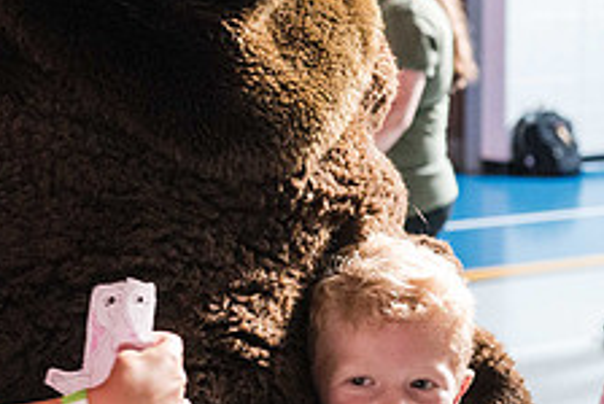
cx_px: 82
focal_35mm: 94
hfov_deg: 21.3
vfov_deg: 14.5
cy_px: 108
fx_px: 1579
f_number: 3.2
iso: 6400
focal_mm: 35
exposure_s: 1/40
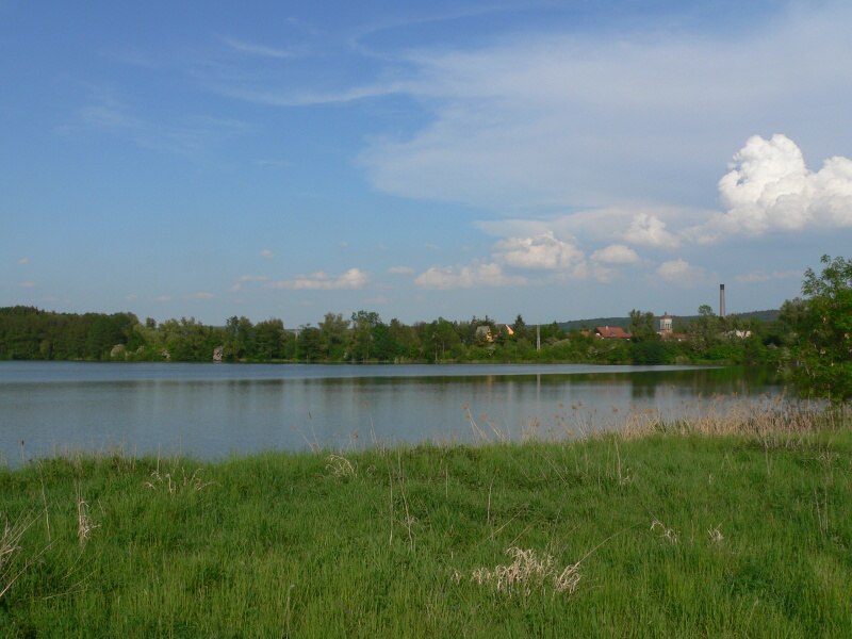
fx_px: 960
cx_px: 426
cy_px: 320
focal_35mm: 39
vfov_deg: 36.8
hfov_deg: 47.9
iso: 80
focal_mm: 6.5
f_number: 5.6
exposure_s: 1/500
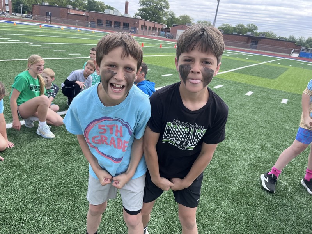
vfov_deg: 53.1
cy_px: 117
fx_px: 234
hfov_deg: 67.3
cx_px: 156
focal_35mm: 26
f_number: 1.6
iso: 50
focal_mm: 5.1
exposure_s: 1/1695
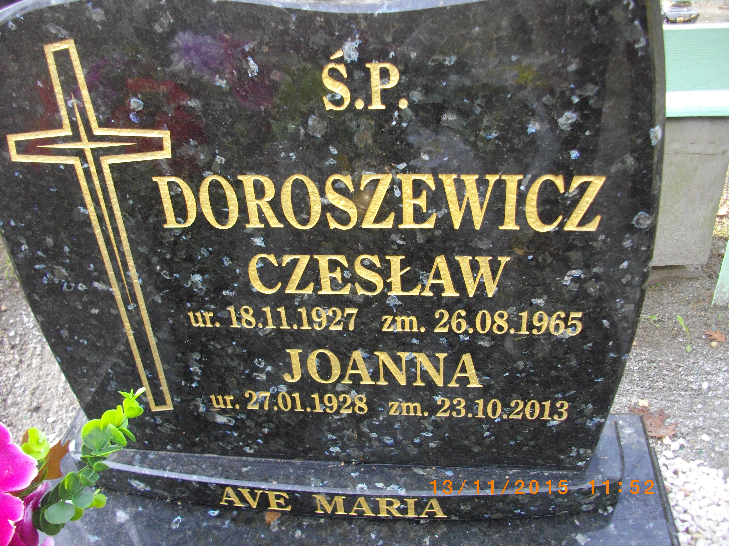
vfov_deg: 44.2
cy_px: 273
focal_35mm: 32
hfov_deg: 56.8
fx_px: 674
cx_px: 364
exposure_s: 1/100
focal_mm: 5.7
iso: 200
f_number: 2.9
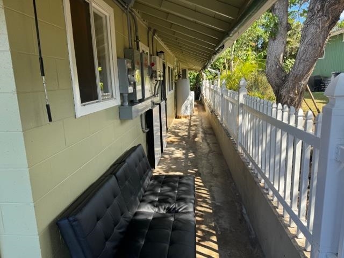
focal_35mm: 24
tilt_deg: -12.4
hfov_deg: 71.6
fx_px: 239
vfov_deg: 56.8
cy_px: 129
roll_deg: +1.1
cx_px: 172
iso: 80
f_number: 1.78
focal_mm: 6.86
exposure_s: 1/715
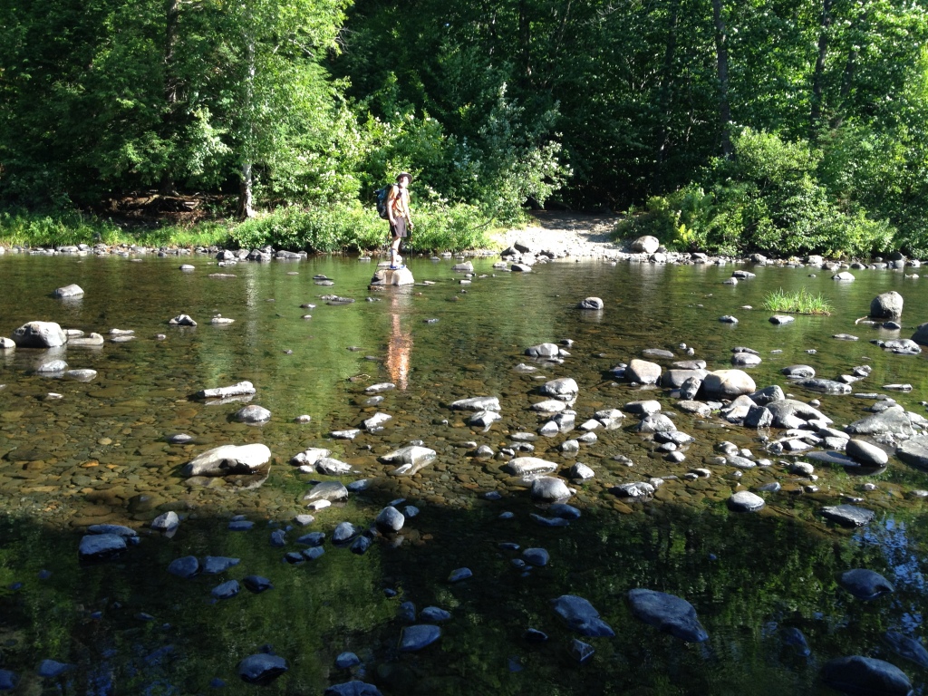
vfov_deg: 40.7
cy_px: 348
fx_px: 938
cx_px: 464
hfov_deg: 52.6
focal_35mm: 35
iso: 50
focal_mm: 4.28
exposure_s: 1/194
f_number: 2.4
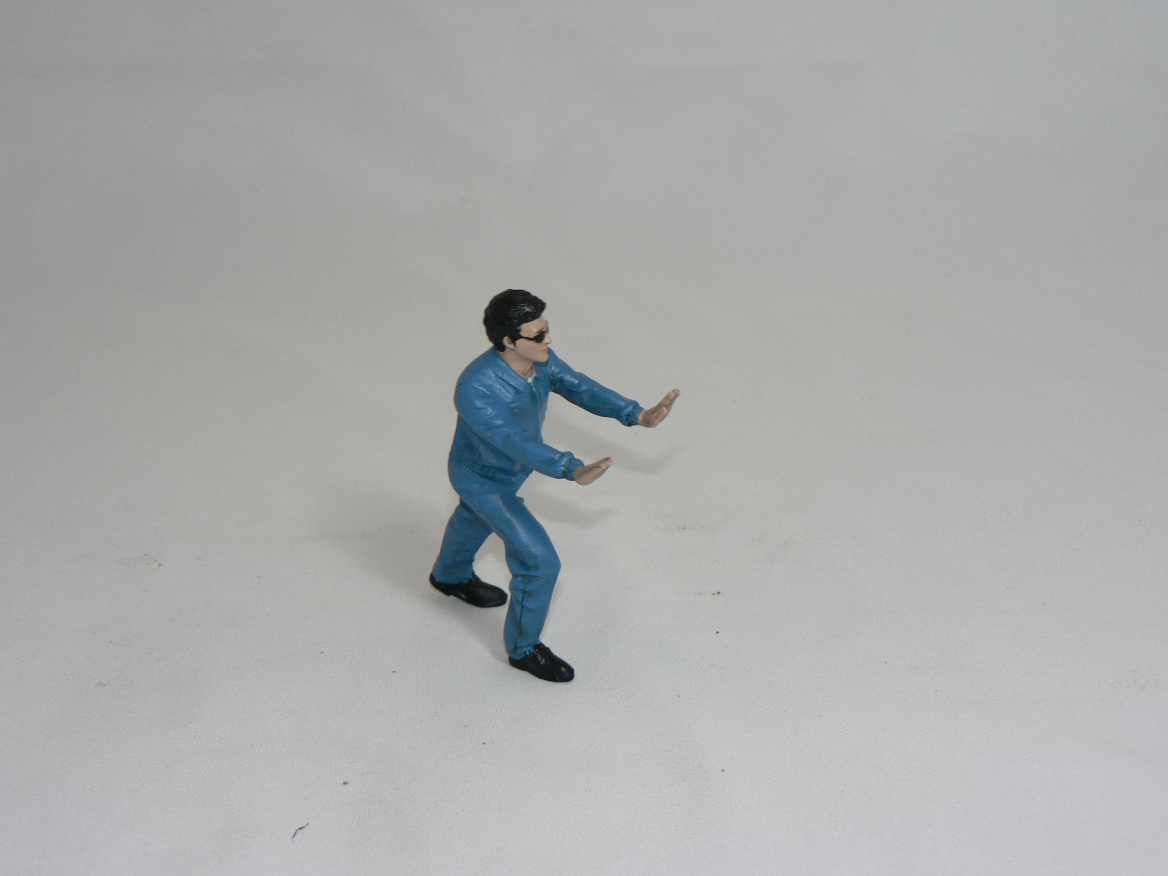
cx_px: 584
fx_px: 2227
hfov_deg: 29.4
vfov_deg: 22.3
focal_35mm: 66
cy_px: 438
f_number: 3.2
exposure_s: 1/60
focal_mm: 11
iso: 80
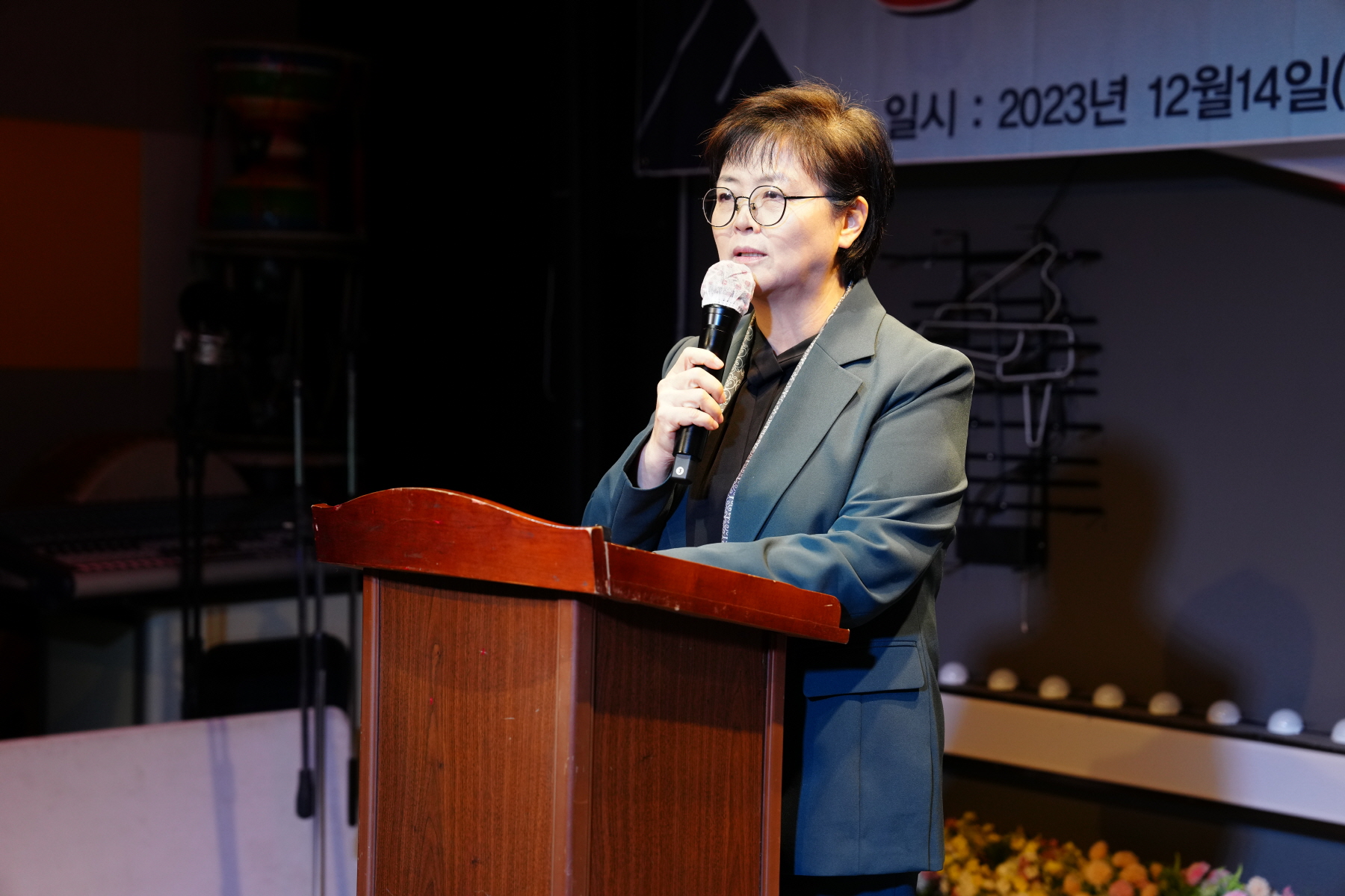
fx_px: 2615
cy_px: 448
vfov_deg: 19.5
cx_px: 672
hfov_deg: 28.8
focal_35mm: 70
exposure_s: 1/160
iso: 1250
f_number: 3.5
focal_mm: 70
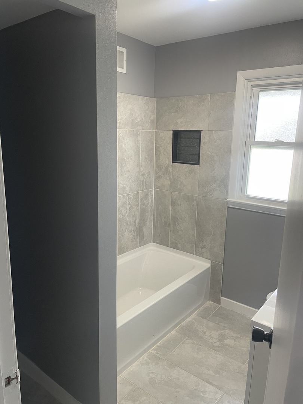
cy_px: 202
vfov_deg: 67.3
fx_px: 303
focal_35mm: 26
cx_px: 152
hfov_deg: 53.1
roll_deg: -1.1
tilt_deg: -11.0
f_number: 1.6
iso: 160
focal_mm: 4.2
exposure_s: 1/60
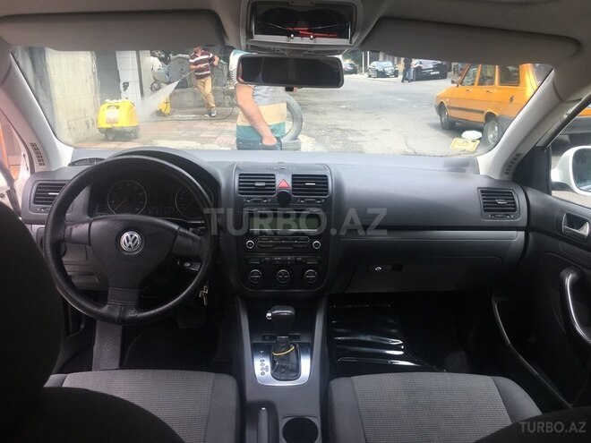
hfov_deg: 61.7
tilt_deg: -16.5
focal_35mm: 29
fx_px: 495
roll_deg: +1.6
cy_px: 222
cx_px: 296
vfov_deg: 48.2
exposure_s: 1/189
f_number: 2.2
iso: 25
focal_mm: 4.15
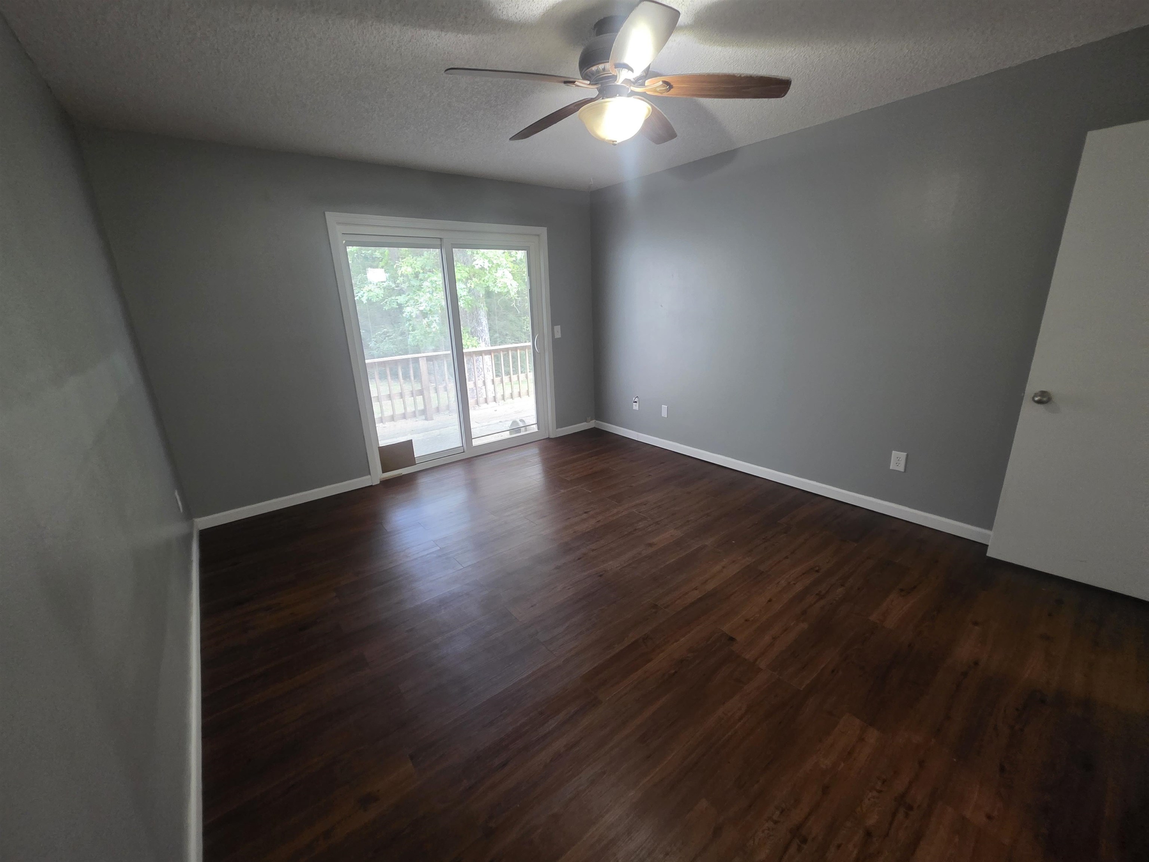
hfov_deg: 106.2
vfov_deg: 89.9
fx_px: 432
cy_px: 431
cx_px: 574
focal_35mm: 13
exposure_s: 1/60
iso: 640
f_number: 1.9
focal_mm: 2.2
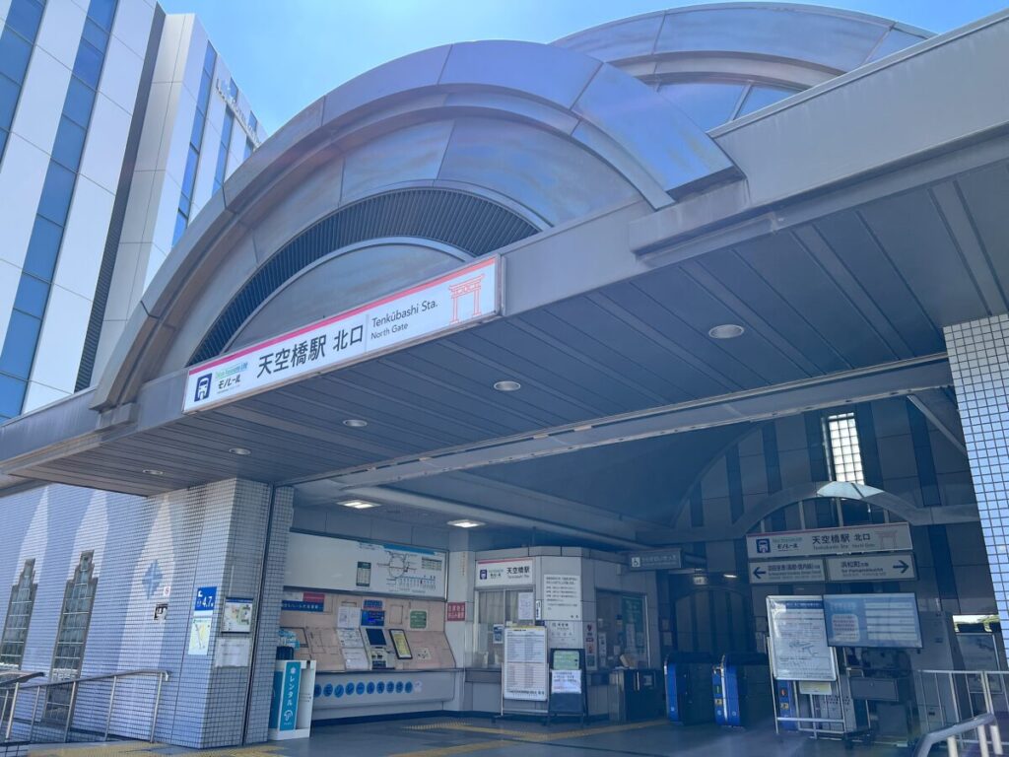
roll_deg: -0.5
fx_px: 758
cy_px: 378
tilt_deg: +19.1
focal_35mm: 26
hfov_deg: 67.3
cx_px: 504
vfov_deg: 53.1
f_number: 1.5
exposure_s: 1/1531
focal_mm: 5.7
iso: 50
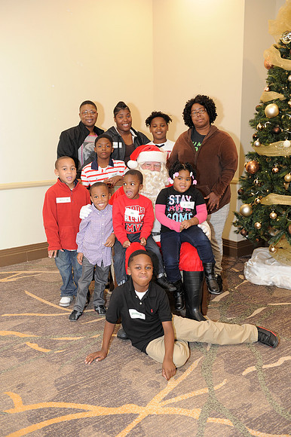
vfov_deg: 54.5
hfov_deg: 37.8
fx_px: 425
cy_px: 218
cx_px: 146
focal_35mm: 35
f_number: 4
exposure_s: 1/100
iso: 1600
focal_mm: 35
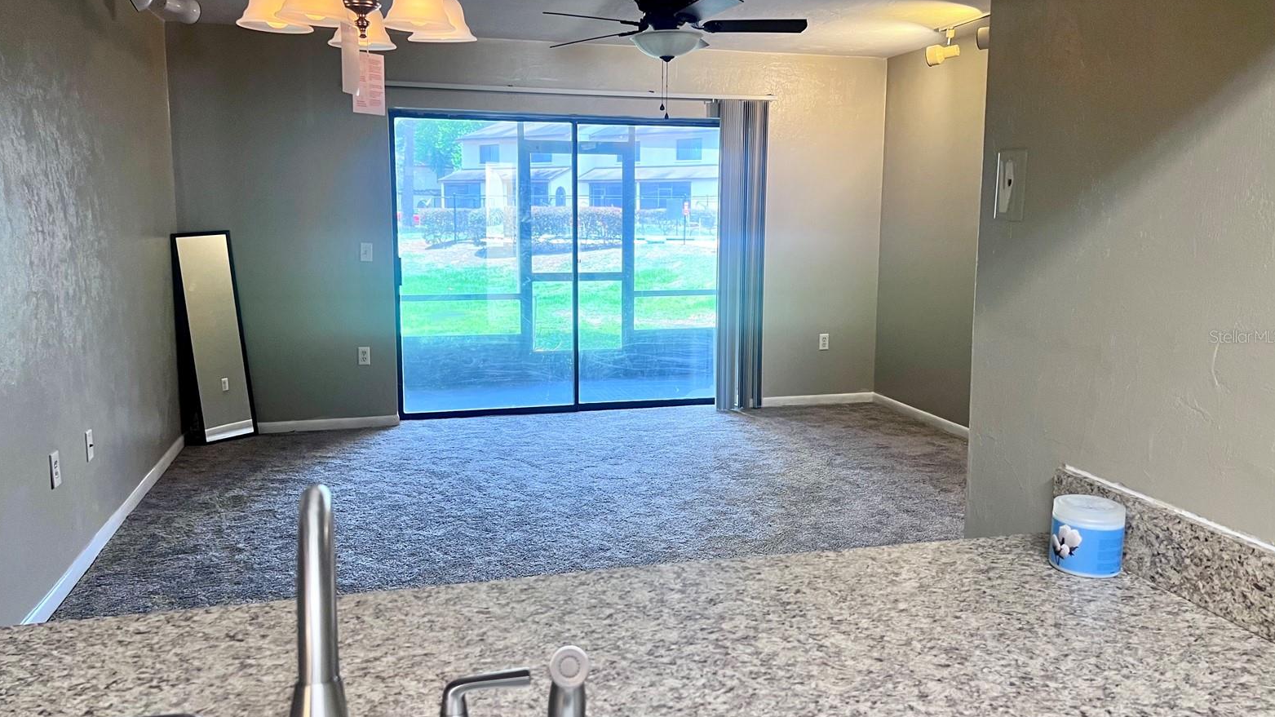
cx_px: 634
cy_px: 336
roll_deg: +0.2
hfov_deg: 66.1
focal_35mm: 29
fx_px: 980
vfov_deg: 40.2
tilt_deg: -8.3
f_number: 1.5
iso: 80
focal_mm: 5.7
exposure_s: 1/60
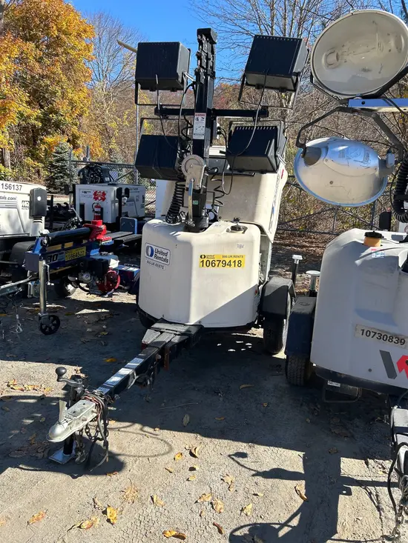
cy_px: 272
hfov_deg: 53.1
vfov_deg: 67.3
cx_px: 204
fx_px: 408
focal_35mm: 26
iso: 50
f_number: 1.5
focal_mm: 5.7
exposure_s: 1/1838
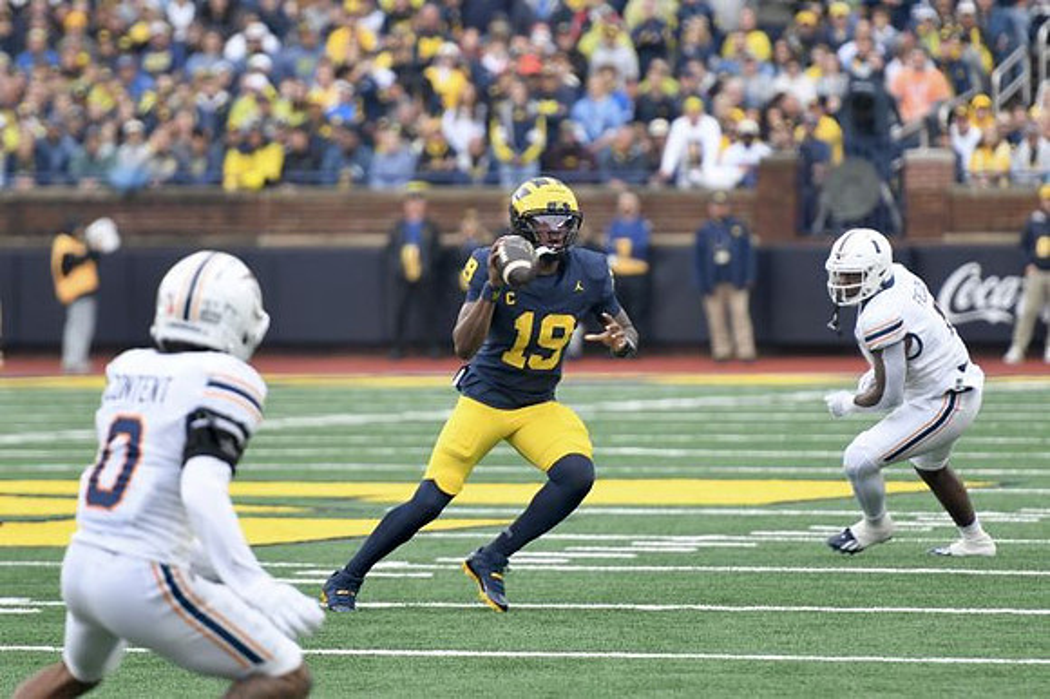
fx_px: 8745
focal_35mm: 300
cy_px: 350
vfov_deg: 4.6
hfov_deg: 6.9
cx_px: 525
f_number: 2.8
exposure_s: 1/1000
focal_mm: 200
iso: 500
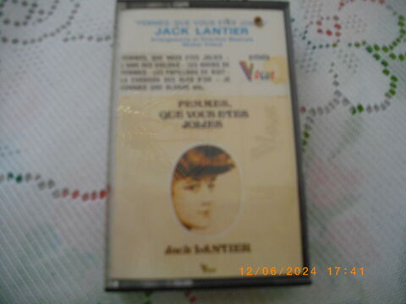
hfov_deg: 56.8
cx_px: 203
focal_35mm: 32
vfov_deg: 44.2
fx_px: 375
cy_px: 152
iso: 160
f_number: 2.9
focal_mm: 5.7
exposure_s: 1/125
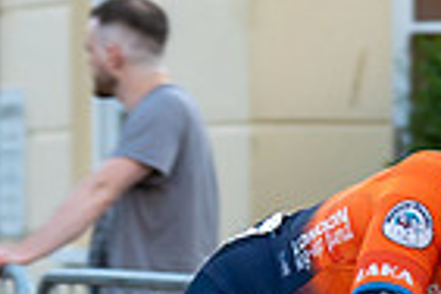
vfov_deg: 3.0
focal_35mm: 456
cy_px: 332
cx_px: 611
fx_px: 5586
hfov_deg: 4.5
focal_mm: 72
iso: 400
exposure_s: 1/800
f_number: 3.2
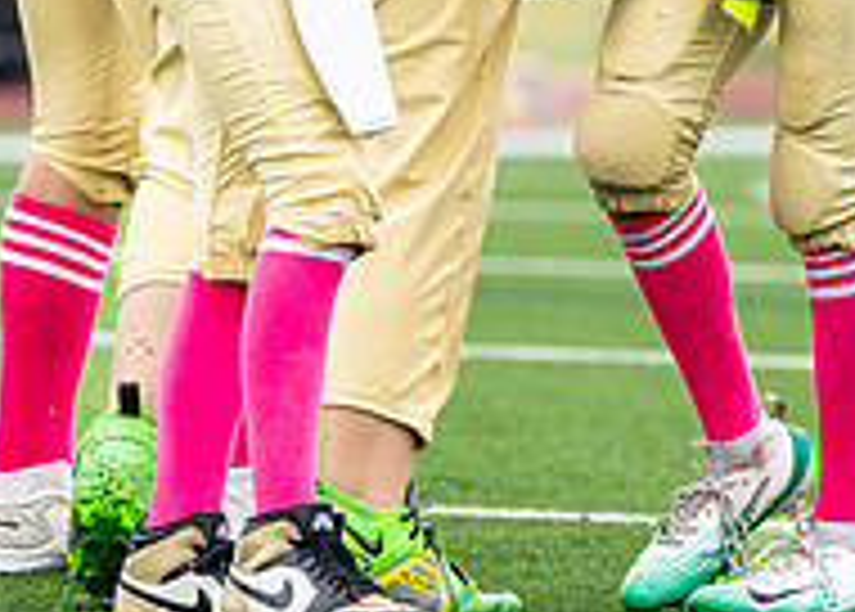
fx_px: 10303
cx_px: 643
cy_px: -272
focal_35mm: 424
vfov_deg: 3.4
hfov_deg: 4.7
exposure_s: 1/1000
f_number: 2.8
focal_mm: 117
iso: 500
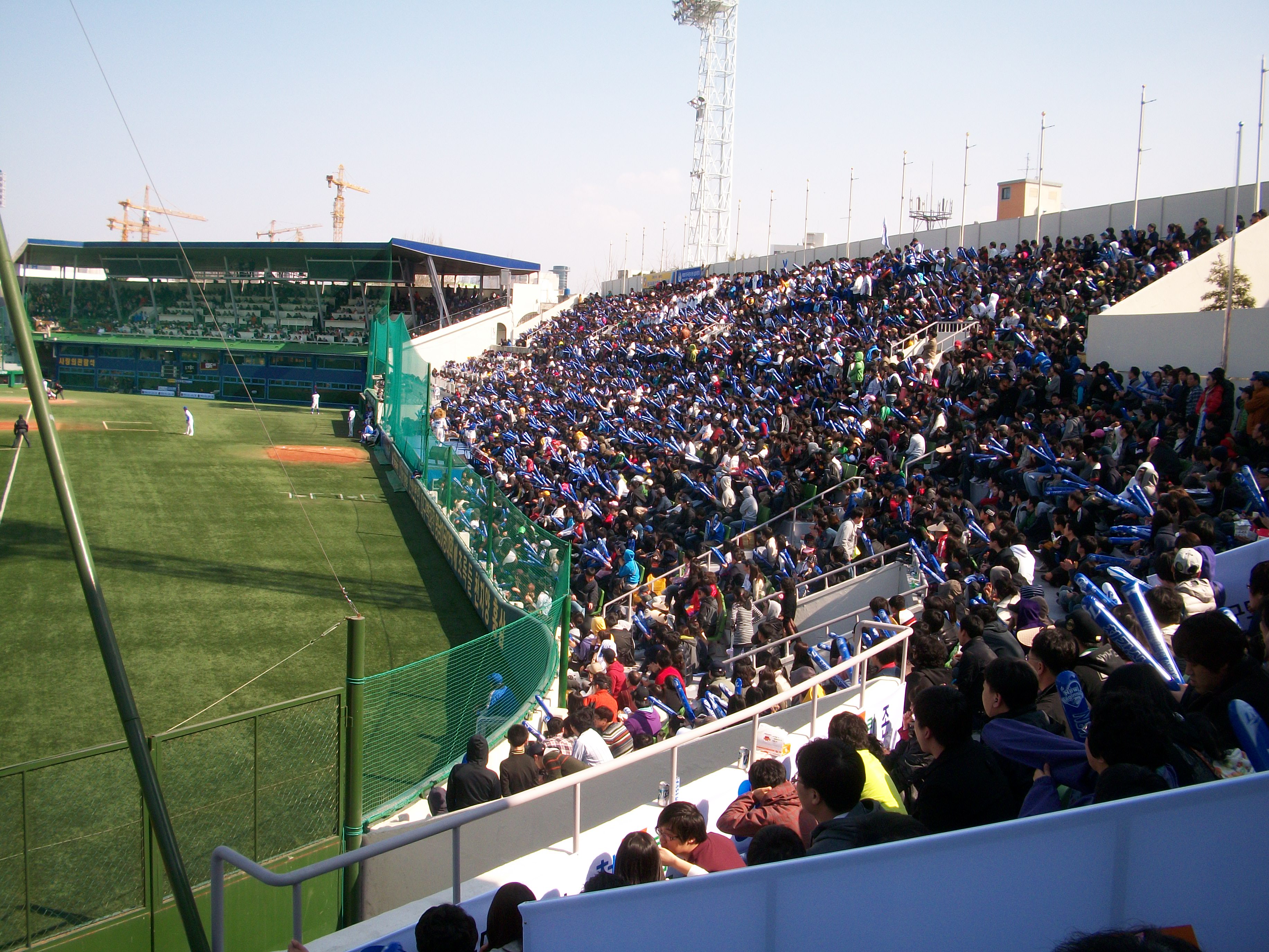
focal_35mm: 35
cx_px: 634
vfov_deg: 40.7
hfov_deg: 52.6
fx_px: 1283
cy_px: 476
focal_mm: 6.3
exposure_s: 1/250
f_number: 5.6
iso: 80
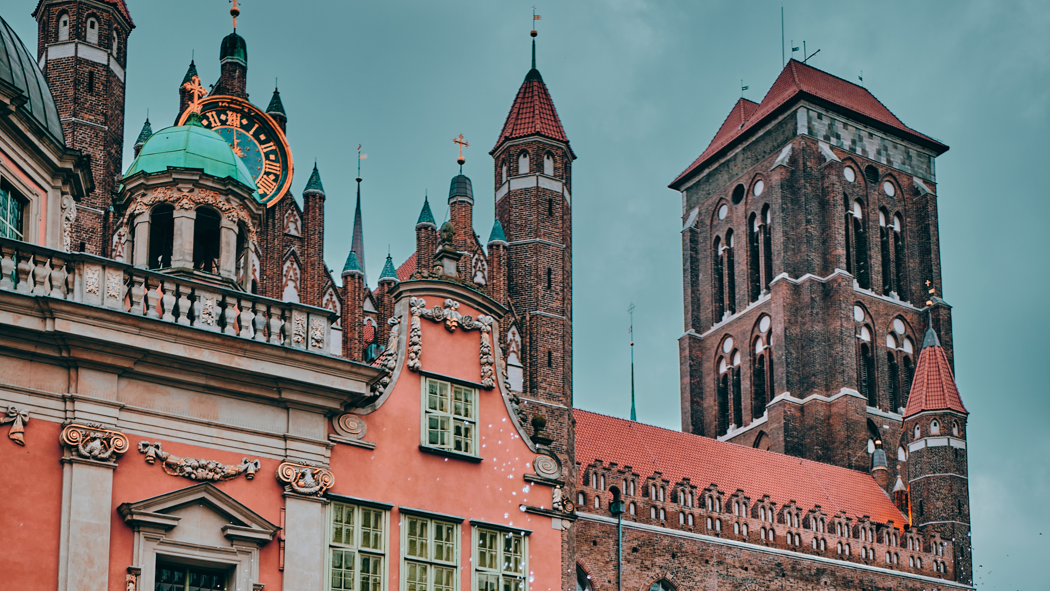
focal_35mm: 56
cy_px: 743
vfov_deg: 19.9
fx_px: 1559
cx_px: 531
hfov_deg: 37.2
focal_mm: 23
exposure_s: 1/160
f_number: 2
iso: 200
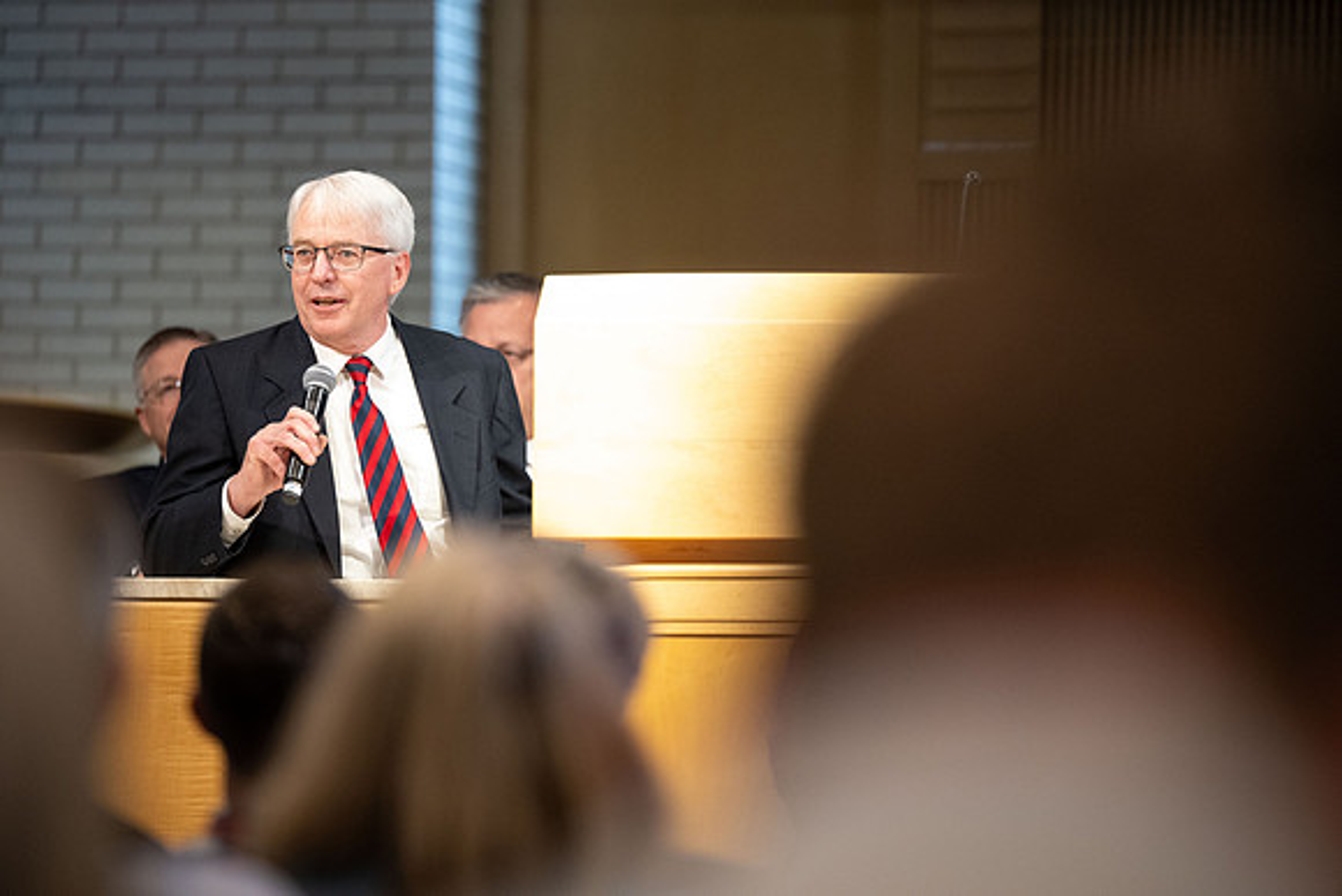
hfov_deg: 10.3
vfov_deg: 6.9
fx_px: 7457
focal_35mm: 200
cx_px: 671
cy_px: 448
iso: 4000
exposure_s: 1/250
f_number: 2.8
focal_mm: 200
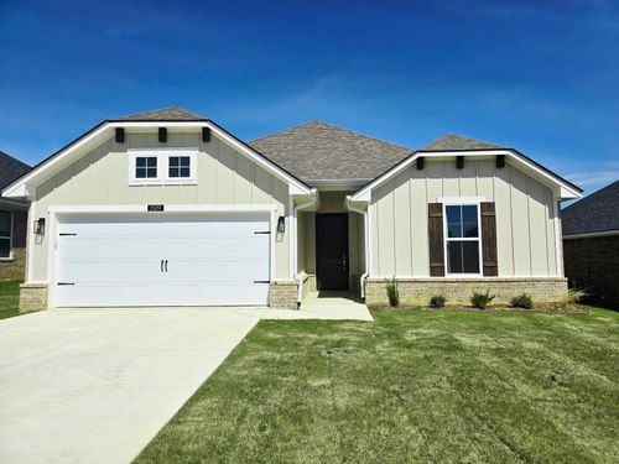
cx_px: 310
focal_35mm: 23
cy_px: 232
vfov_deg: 58.9
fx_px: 411
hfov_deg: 73.9
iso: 12
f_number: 1.7
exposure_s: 1/2000
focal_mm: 6.3
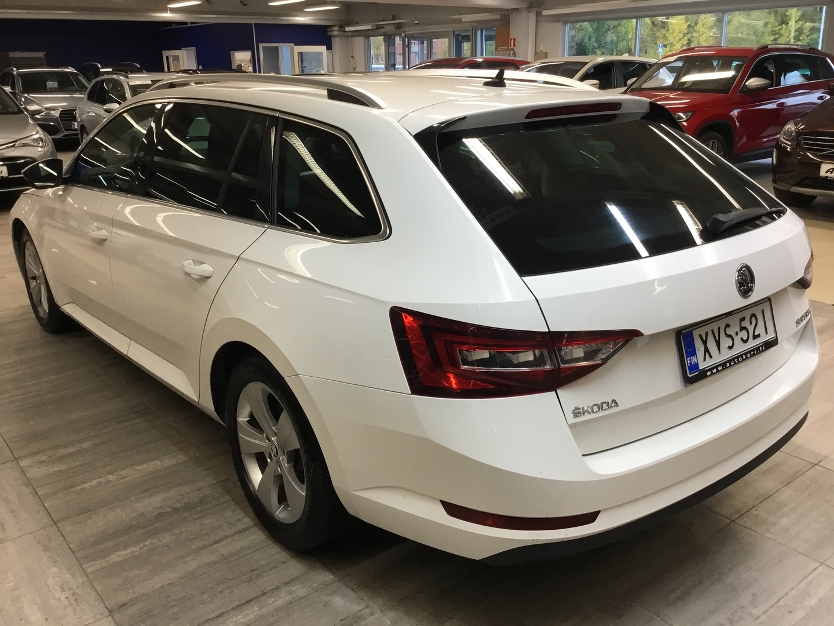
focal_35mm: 31
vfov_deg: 45.4
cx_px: 417
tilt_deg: -18.0
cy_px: 313
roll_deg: +2.3
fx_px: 747
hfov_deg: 58.4
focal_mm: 3.3
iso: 40
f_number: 2.4
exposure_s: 1/33
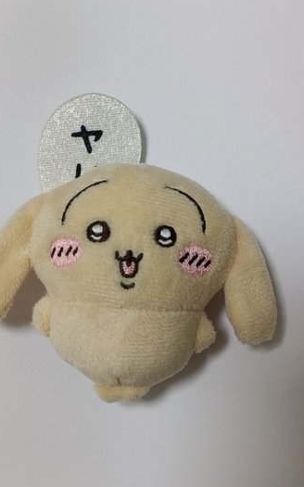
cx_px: 129
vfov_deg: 36.3
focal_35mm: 56
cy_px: 244
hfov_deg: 23.1
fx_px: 743
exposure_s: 1/60
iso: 419
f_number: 2
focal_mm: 7.08
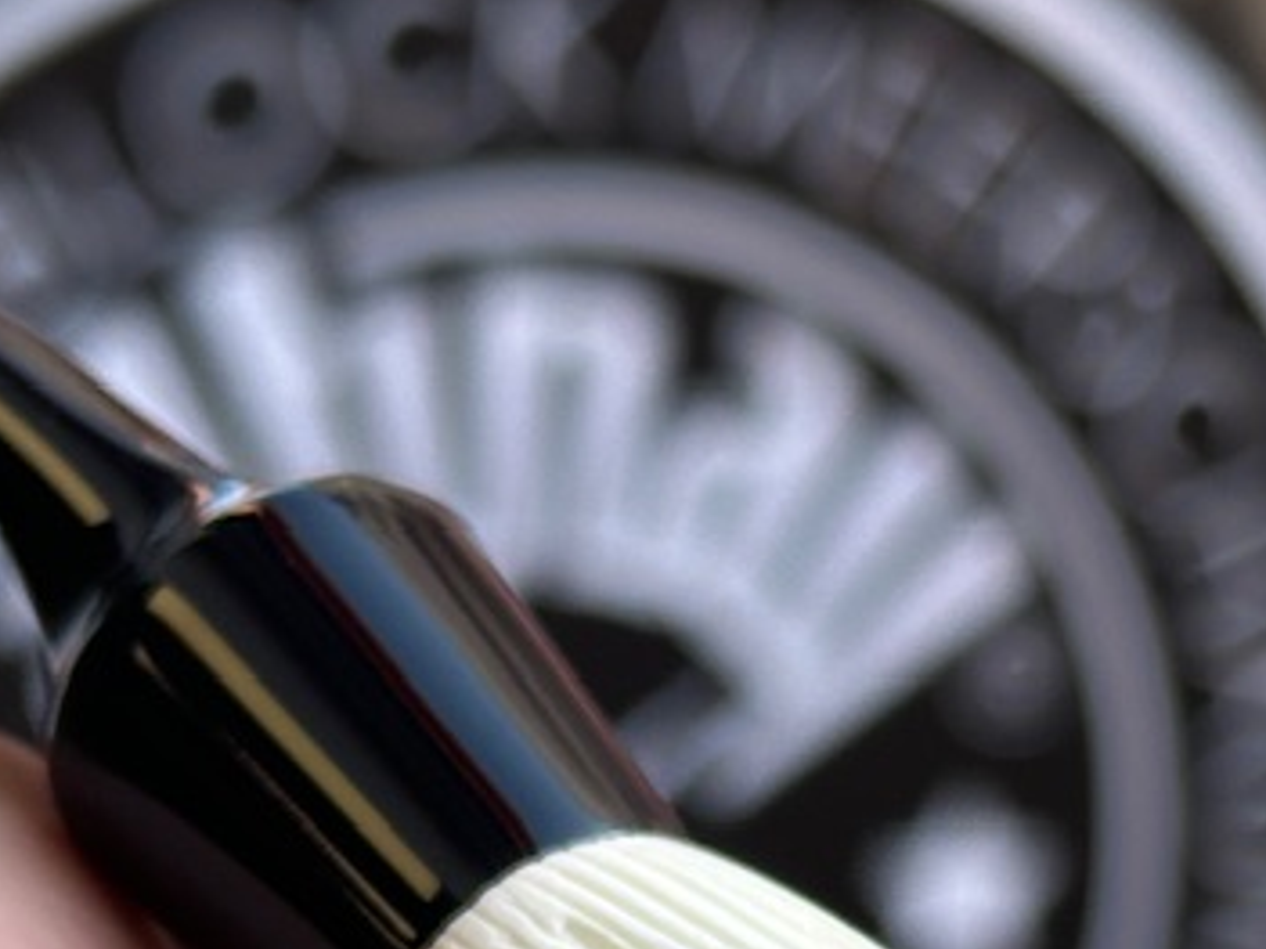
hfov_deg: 11.2
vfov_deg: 8.4
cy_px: 1252
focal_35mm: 175
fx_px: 6398
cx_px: 1237
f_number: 1.78
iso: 64
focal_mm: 6.86
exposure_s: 1/478
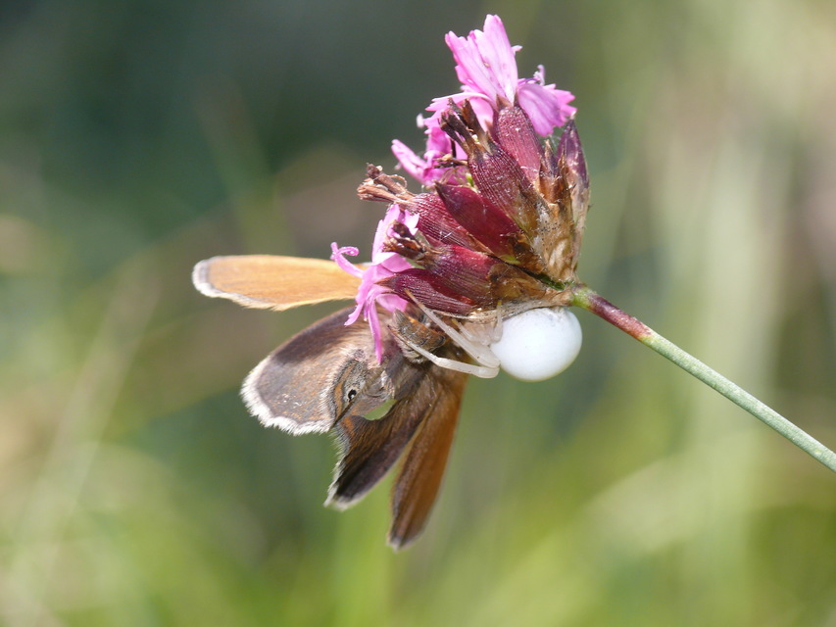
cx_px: 418
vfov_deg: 8.3
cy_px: 314
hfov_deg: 11.0
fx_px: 4324
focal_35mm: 179
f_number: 5
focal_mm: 37.9
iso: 100
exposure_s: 1/250
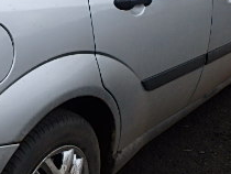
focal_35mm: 64
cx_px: -7
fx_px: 428
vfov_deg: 22.9
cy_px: 63
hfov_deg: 28.2
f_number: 3.5
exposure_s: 1/250
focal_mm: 3.7
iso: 125
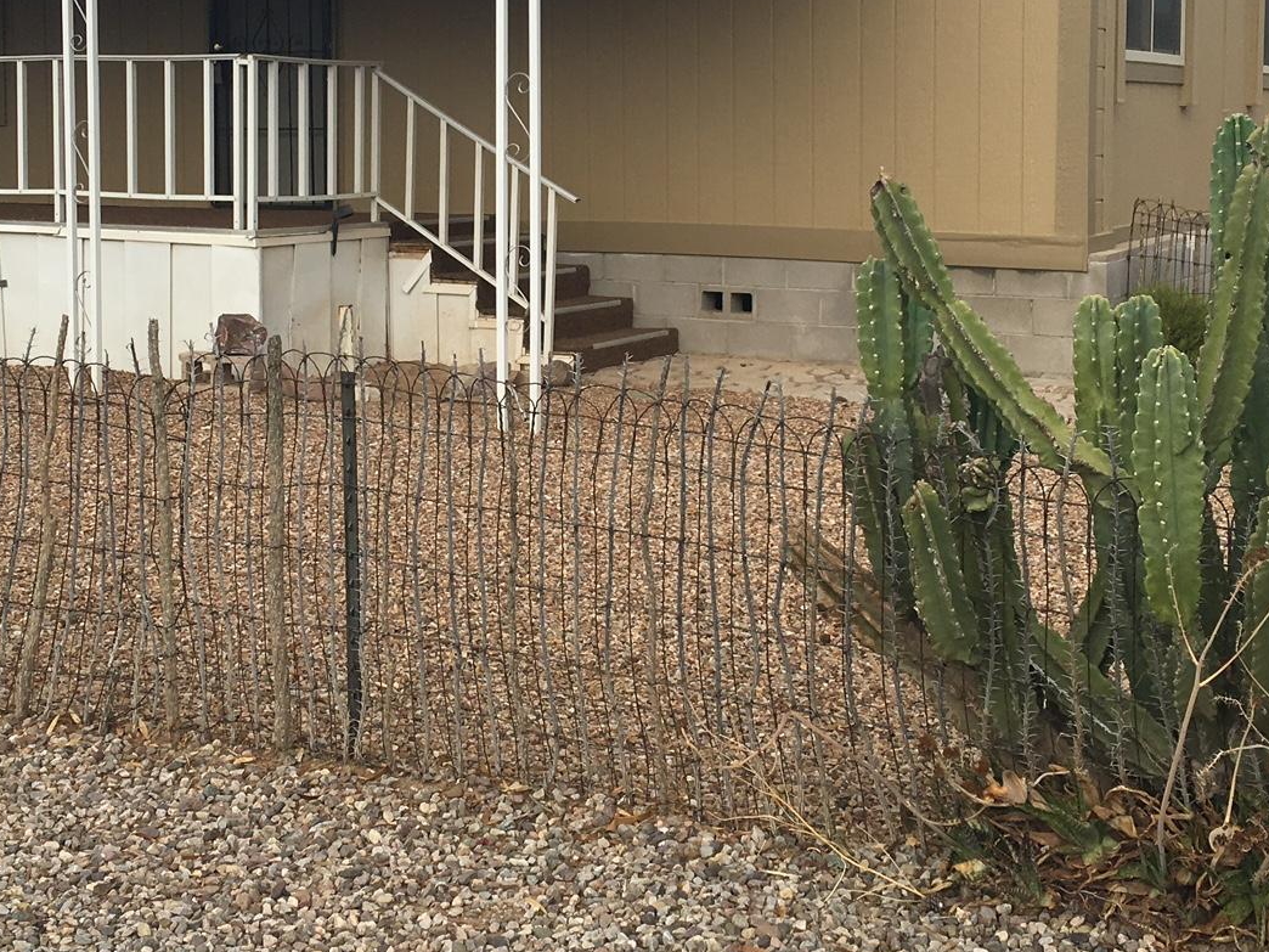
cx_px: 575
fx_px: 2053
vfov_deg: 25.9
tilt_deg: -4.8
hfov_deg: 34.3
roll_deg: -0.2
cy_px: 286
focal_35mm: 56
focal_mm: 4.15
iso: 25
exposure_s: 1/1350
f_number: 2.2
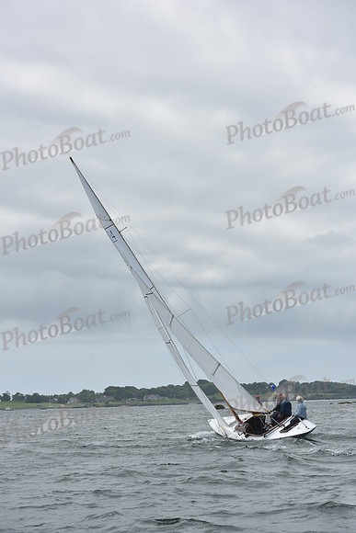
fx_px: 1038
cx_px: 178
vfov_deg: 28.8
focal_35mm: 70
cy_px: 266
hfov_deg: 19.5
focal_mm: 70
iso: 250
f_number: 8
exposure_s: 1/1250
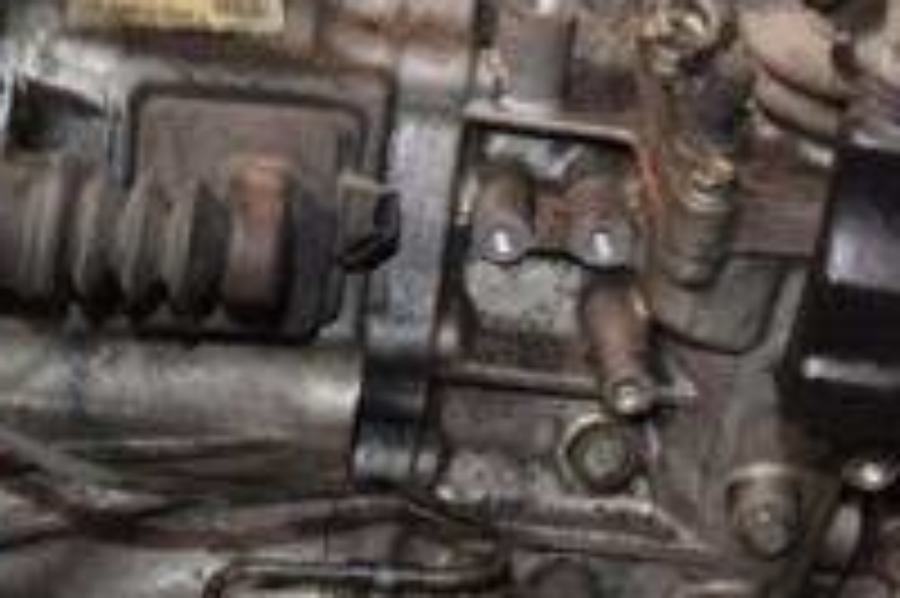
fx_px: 2360
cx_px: 644
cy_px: 94
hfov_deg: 21.5
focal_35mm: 94
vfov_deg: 14.3
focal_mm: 21
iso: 800
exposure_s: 1/60
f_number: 5
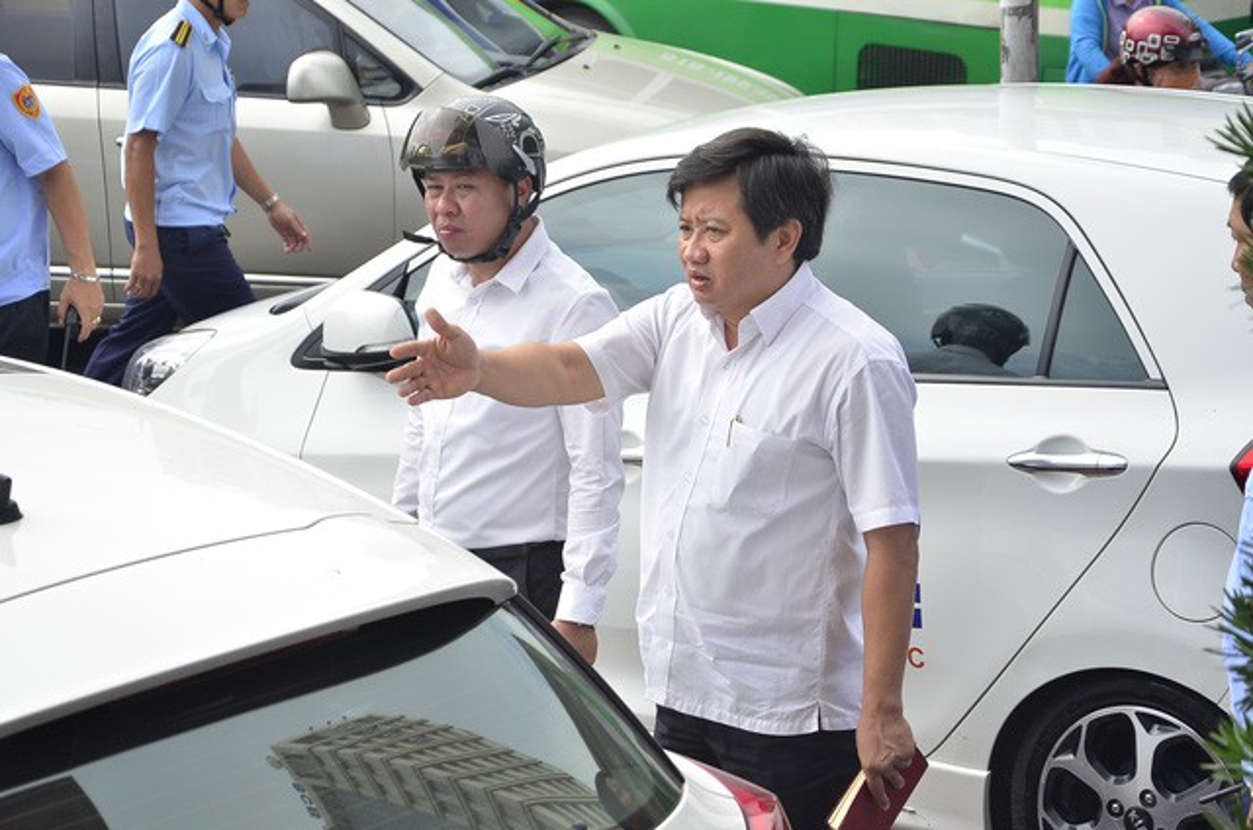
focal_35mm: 87
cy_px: 415
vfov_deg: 15.6
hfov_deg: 23.4
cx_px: 626
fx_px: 3022
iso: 250
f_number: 5.6
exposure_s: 1/500
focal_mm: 58
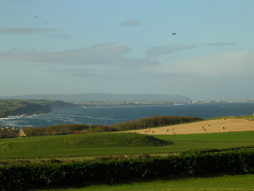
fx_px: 844
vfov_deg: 12.9
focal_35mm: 115
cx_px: 127
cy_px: 96
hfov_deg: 17.1
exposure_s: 1/368
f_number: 4.9
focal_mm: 17.4
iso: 50
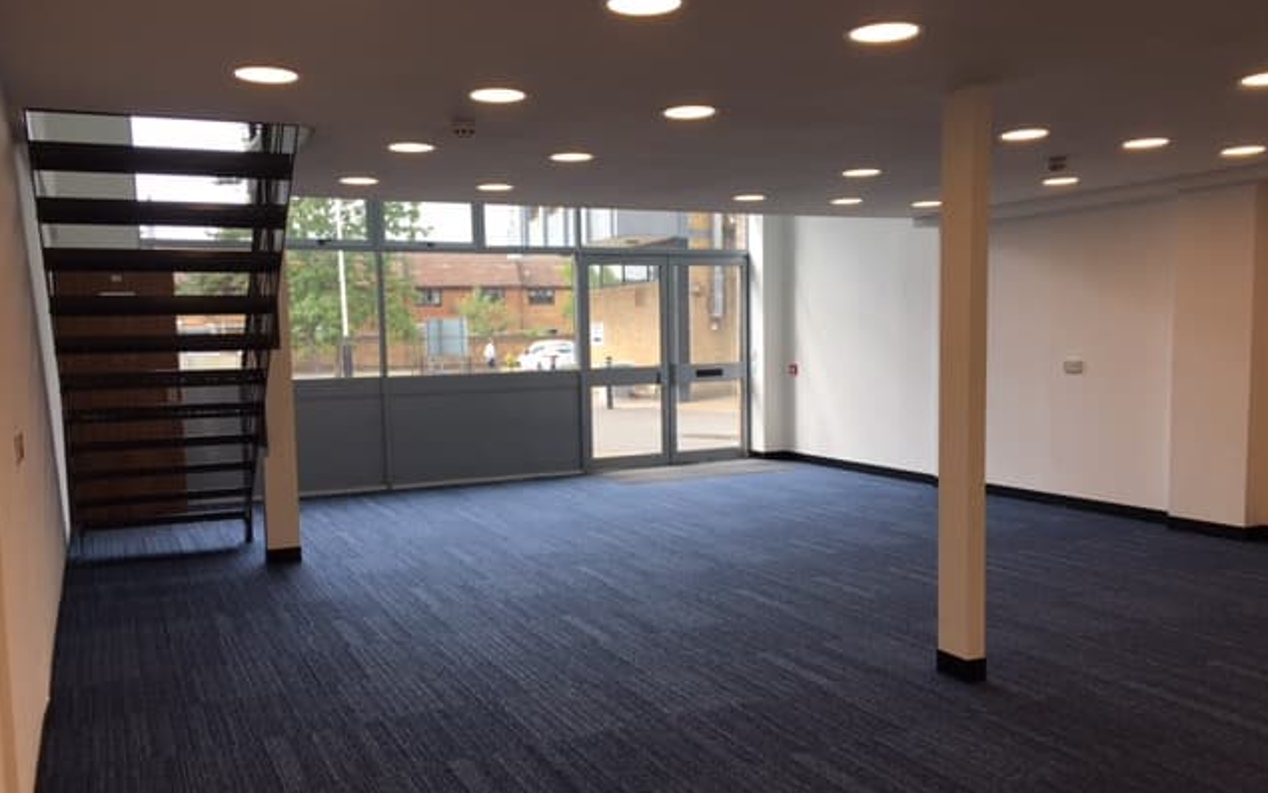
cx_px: 635
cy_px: 441
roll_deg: +1.3
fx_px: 1071
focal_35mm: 31
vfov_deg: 40.5
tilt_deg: -5.6
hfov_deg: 61.2
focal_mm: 4.15
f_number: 2.2
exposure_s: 1/196
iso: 25
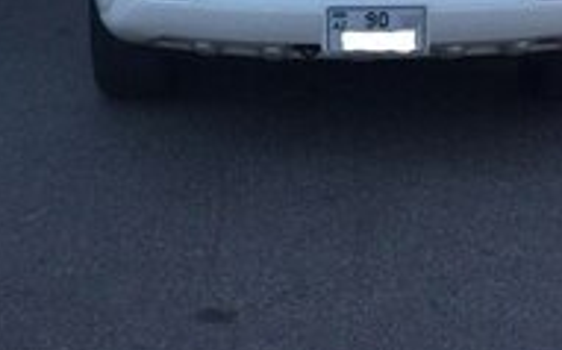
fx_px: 1224
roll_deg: +0.3
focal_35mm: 80
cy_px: -194
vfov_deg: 15.0
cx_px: 359
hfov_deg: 25.8
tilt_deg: -9.4
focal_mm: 4.15
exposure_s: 1/1582
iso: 32
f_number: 2.2
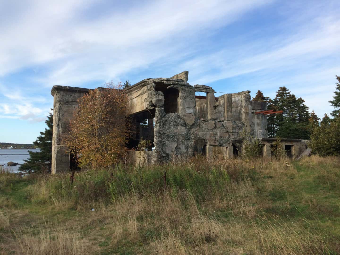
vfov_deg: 48.2
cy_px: 128
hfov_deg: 61.7
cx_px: 170
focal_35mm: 29
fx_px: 285
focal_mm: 4.2
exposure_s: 1/892
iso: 32
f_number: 2.2
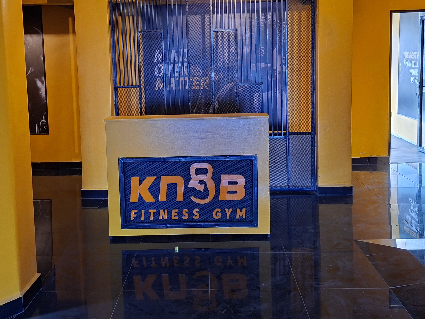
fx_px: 467
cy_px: 101
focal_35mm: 38
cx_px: 195
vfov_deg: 37.2
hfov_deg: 48.9
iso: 400
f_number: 1.8
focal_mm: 5.54
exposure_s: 1/33
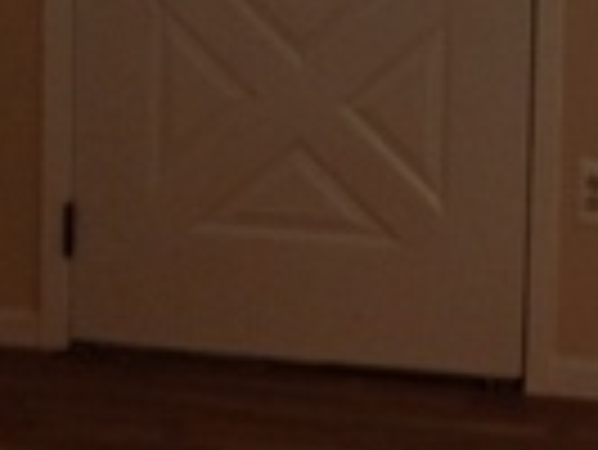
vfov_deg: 8.4
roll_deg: -2.3
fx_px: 3026
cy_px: -153
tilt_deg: -8.5
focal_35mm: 175
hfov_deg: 10.9
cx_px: 839
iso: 80
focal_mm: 4.28
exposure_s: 1/20
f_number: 2.4
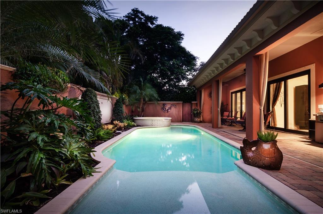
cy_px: 107
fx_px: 148
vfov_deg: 71.7
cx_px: 162
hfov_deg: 95.1
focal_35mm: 16
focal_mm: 11
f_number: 10
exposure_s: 5
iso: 200
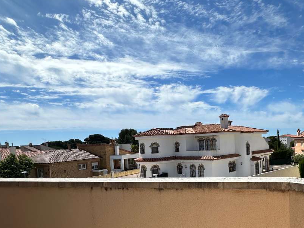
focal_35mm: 26
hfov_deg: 66.4
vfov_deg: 52.0
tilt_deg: -2.5
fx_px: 228
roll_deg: +2.8
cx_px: 187
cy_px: 153
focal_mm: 2.22
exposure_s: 1/3861
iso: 50
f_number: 2.2
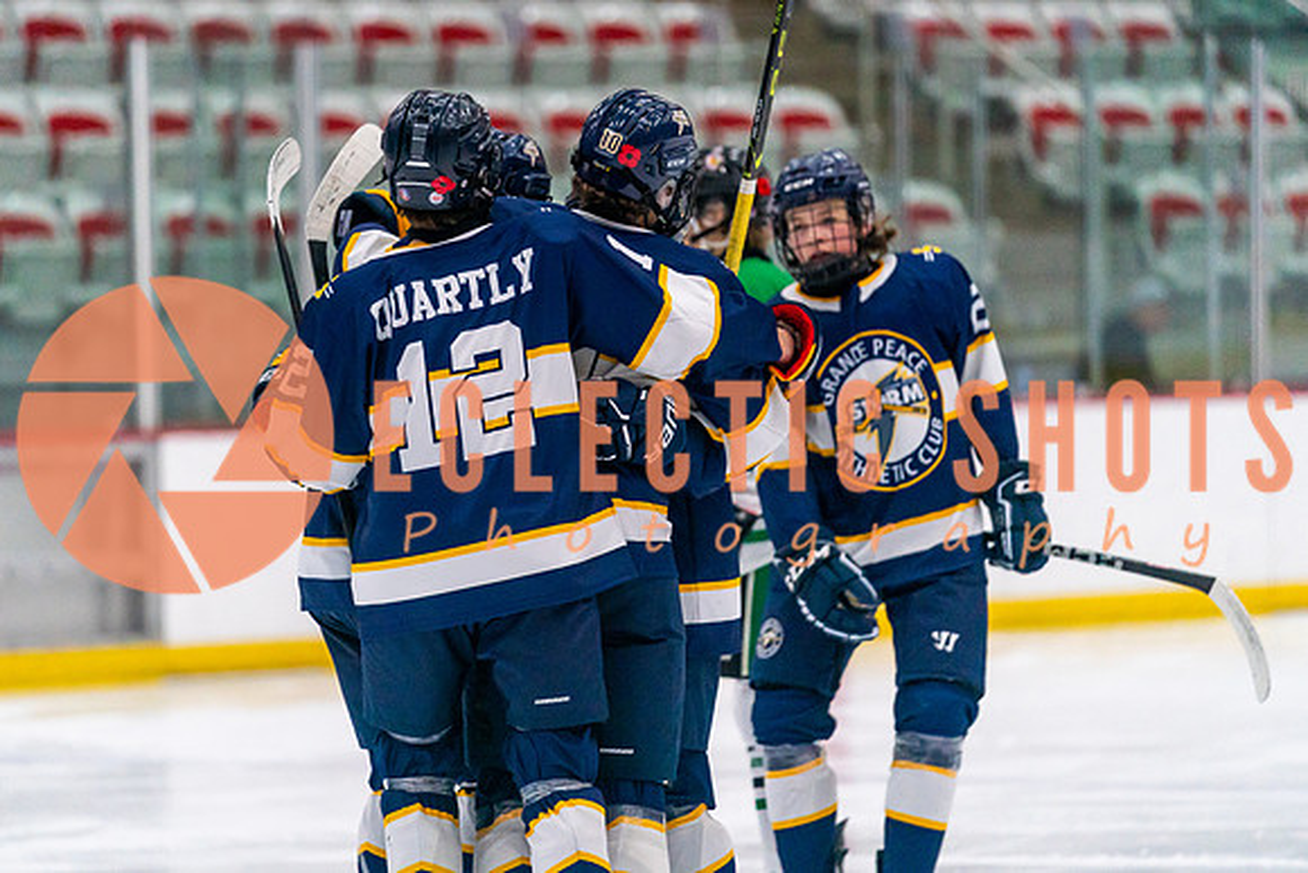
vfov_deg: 6.0
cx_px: 566
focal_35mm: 230
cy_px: 378
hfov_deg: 9.0
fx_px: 8353
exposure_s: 1/1600
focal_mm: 200
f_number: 2.8
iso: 4000
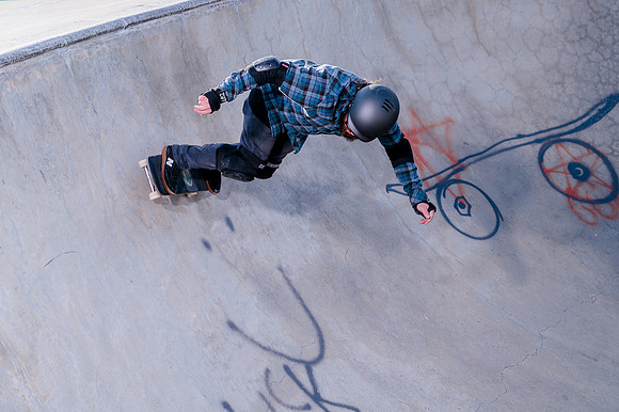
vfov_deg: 21.1
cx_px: 246
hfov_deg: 31.2
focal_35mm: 64
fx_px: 1104
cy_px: 159
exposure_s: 1/500
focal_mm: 48
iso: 320
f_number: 5
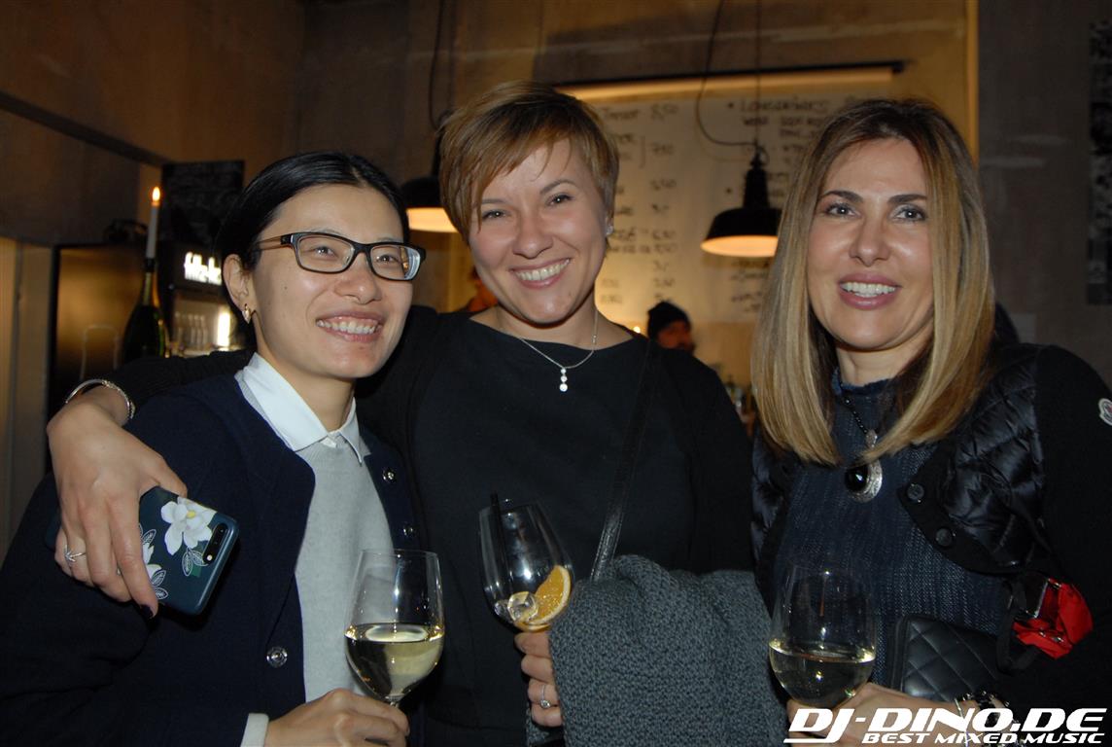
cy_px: 374
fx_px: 1114
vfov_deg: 37.0
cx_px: 556
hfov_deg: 53.0
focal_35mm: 36
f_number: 5.6
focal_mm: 24
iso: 400
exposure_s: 1/20
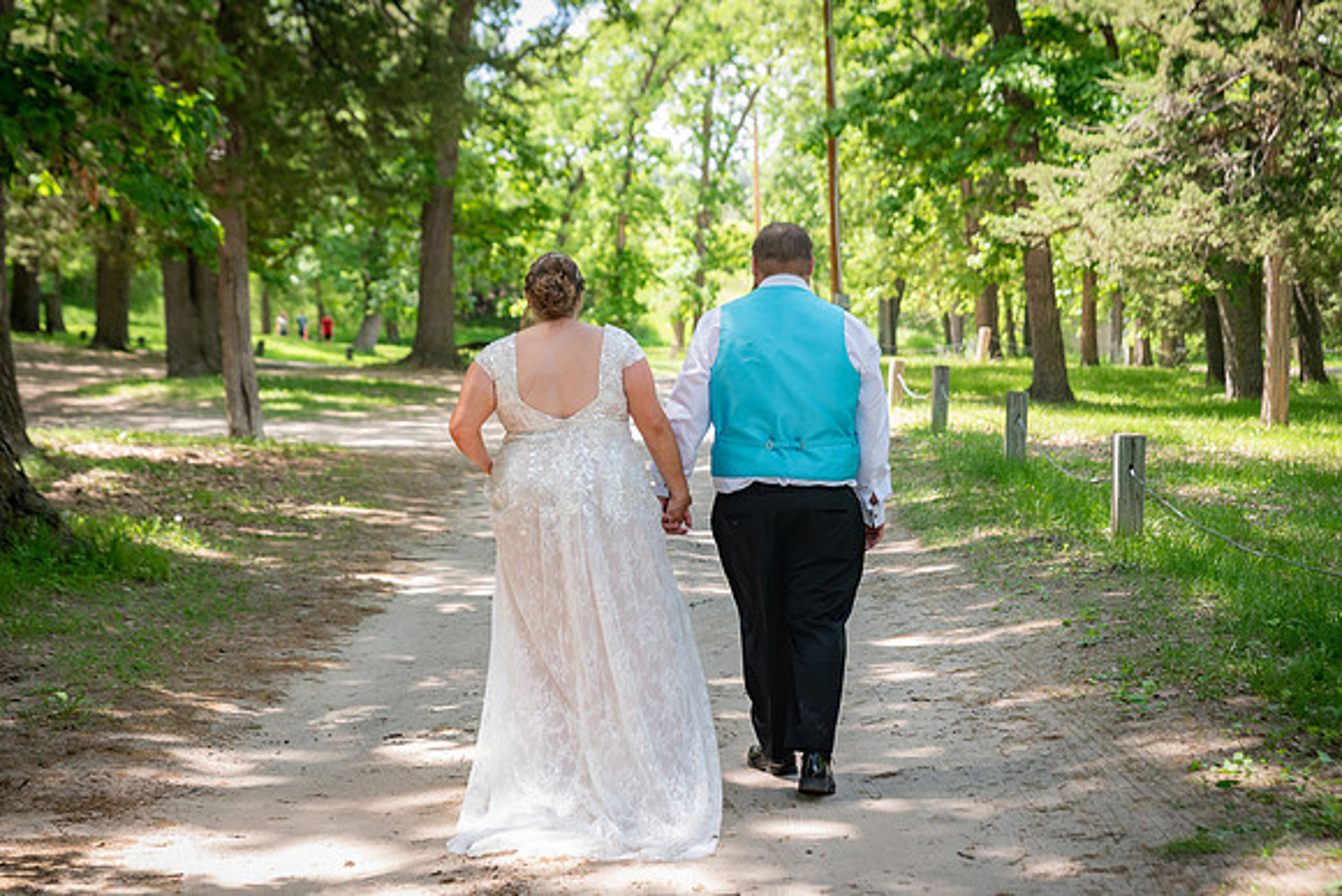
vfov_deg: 21.0
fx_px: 2418
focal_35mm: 65
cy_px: 424
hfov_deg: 31.0
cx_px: 671
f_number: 4
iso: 200
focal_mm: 52
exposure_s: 1/160
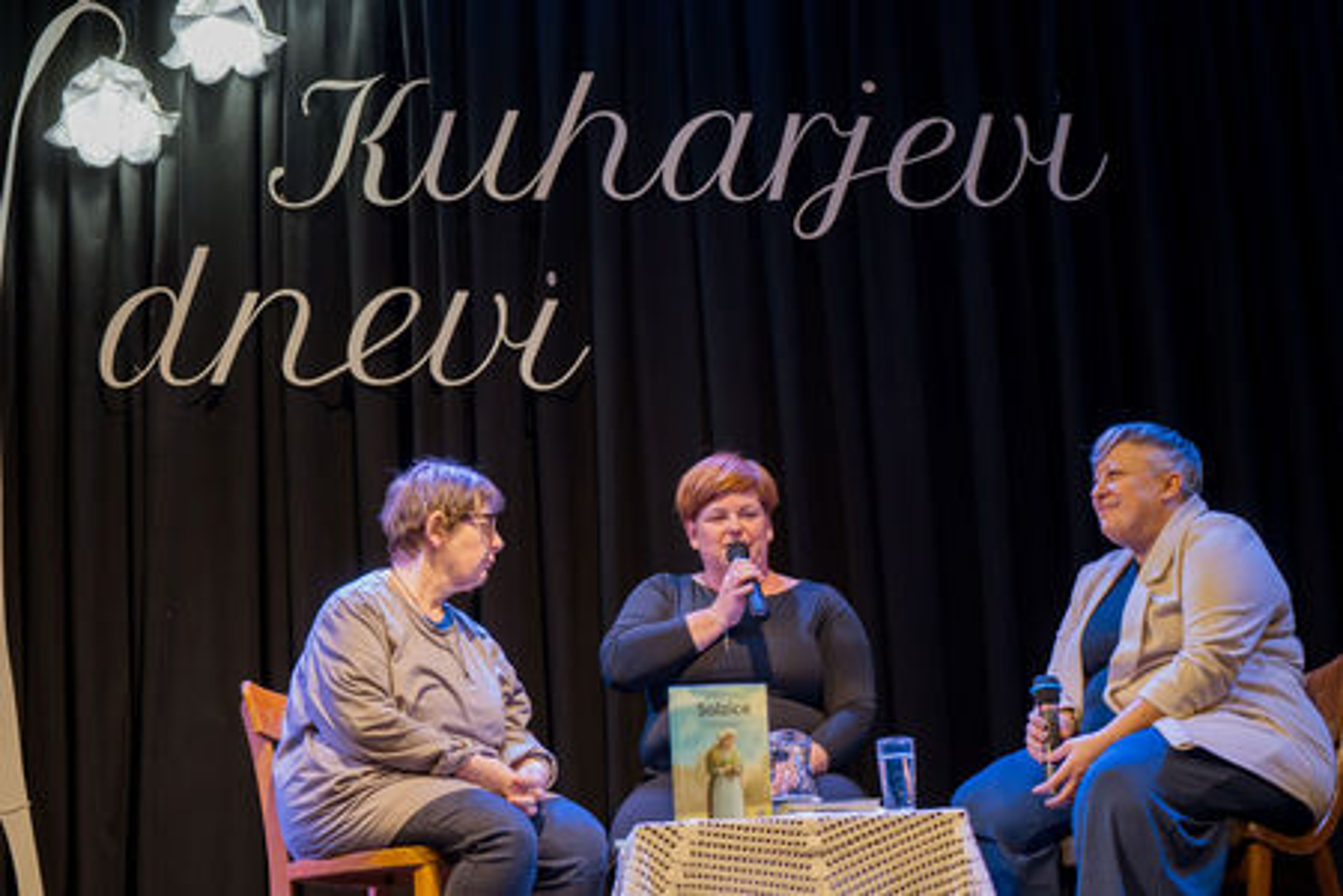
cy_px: 434
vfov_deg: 18.1
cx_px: 698
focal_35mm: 75
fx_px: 2805
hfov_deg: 26.9
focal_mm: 70
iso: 1250
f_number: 2.8
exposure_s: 1/250
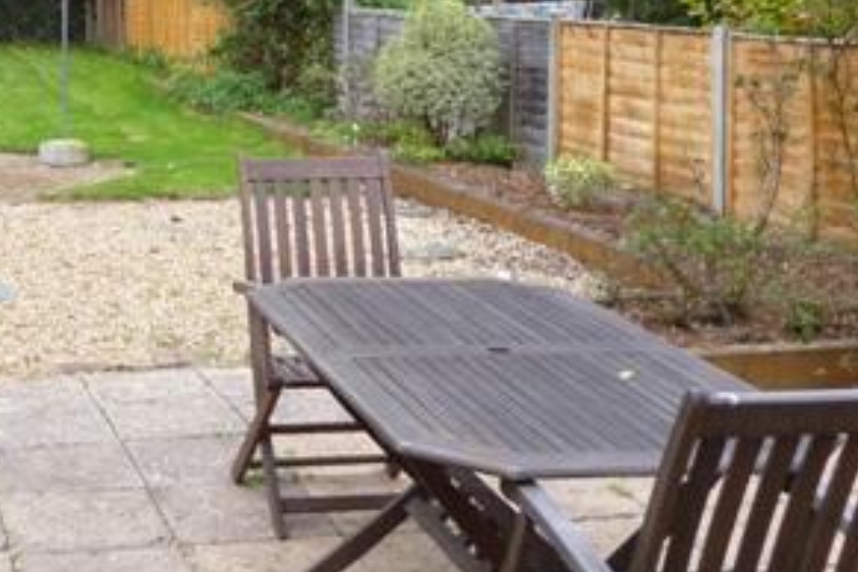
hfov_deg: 30.0
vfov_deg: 21.0
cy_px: 112
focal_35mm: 64
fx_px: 1525
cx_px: 74
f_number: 3.1
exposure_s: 1/100
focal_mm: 5
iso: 100
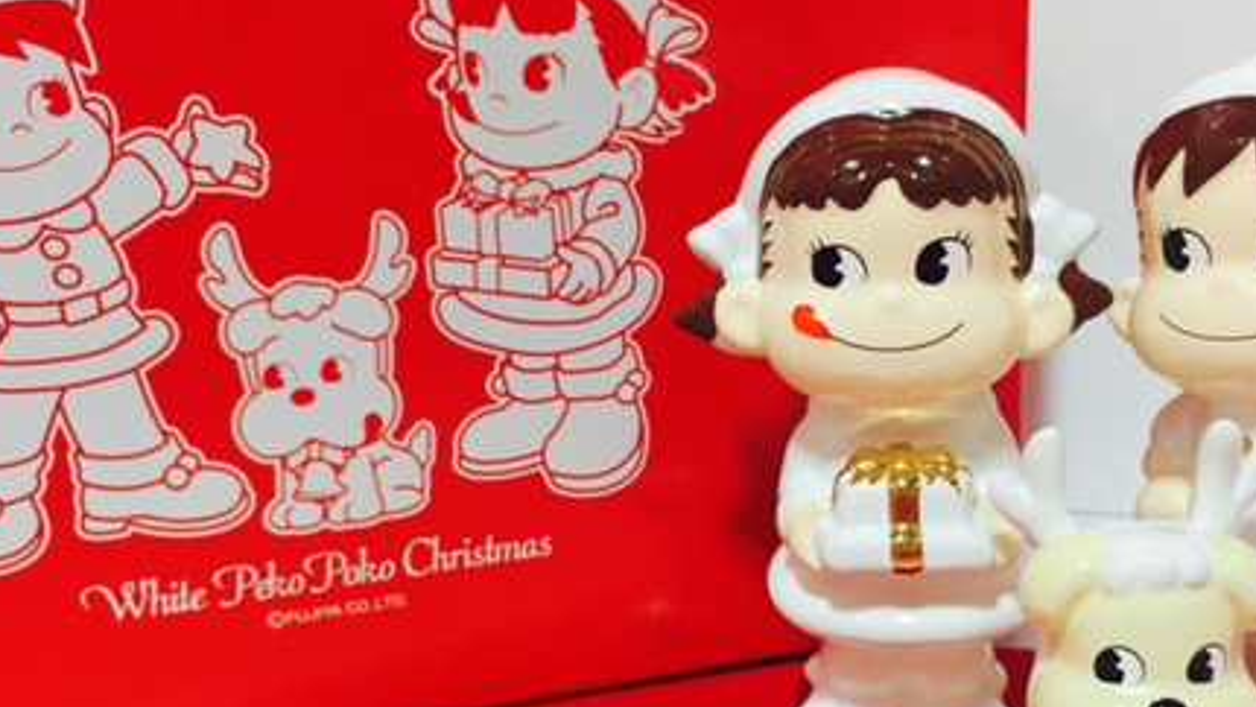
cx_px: 669
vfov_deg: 25.4
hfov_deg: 43.7
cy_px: 441
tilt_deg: -12.6
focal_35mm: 47
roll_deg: -0.1
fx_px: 1565
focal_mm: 4.15
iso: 64
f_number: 2.2
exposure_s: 1/33
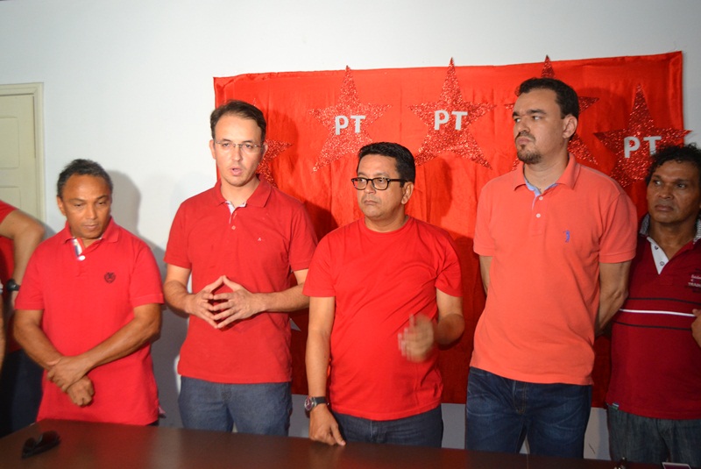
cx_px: 350
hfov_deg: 53.1
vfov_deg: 36.9
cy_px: 234
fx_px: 702
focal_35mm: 36
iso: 1400
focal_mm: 24
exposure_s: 1/60
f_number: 4
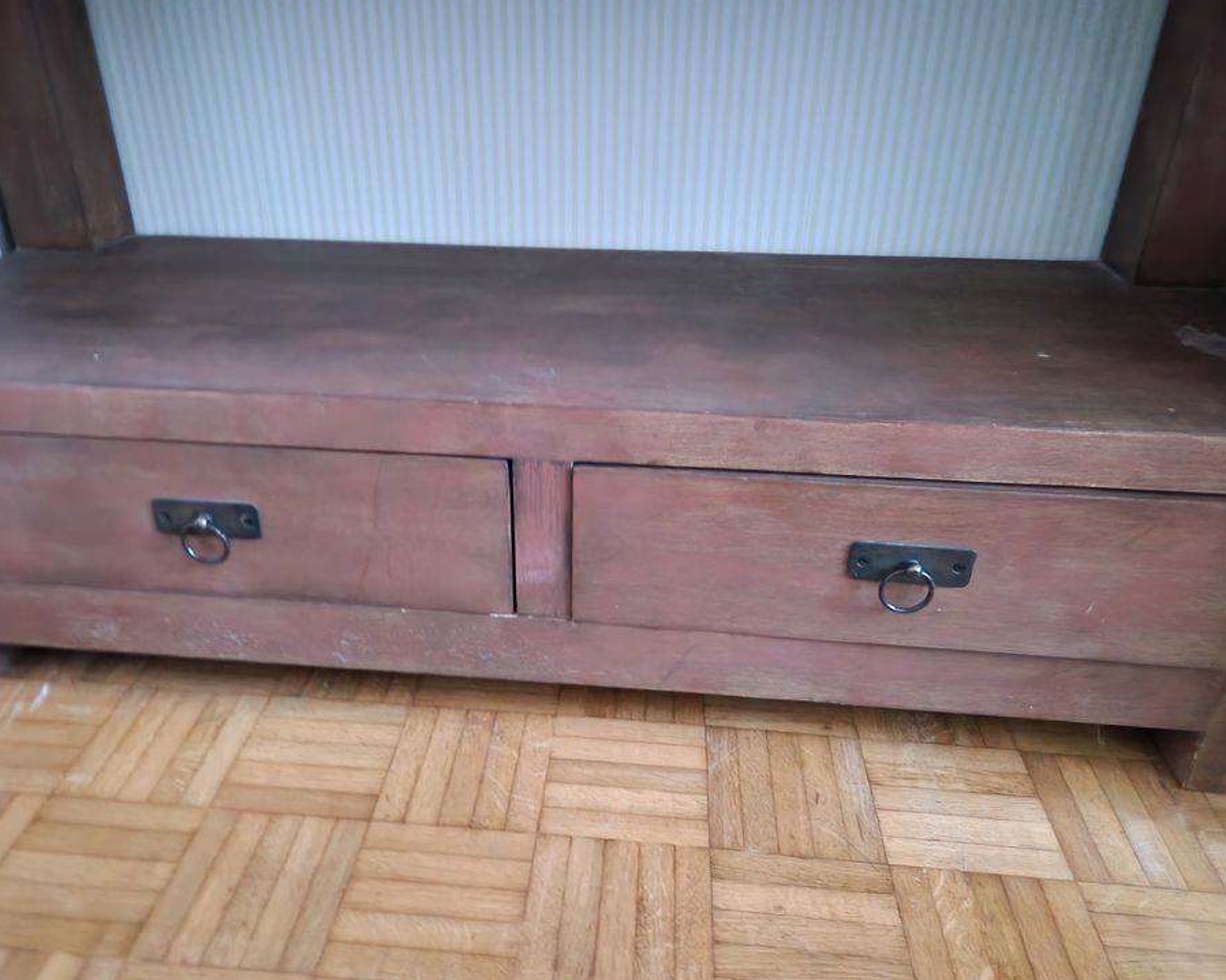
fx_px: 907
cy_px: 482
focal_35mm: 25
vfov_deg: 56.8
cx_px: 547
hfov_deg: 67.9
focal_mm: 5.4
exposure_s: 1/20
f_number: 1.8
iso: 1600
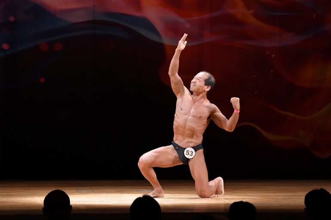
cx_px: 167
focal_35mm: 242
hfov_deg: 8.5
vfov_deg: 5.7
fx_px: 2225
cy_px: 110
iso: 4000
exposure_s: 1/400
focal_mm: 160
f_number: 5.6
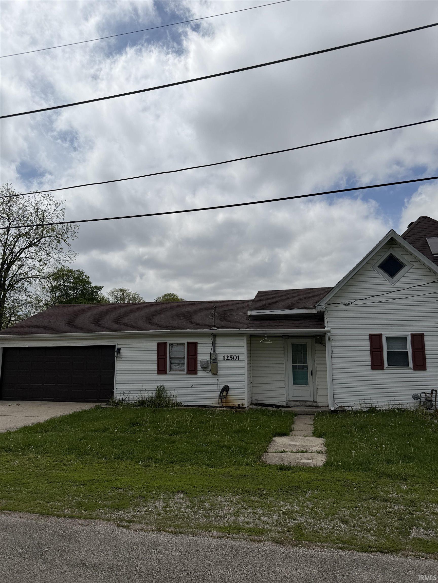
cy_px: 292
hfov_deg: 56.8
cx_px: 219
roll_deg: -0.3
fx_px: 405
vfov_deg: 71.6
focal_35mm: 24
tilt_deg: +7.9
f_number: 1.78
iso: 80
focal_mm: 6.76
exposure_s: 1/17544
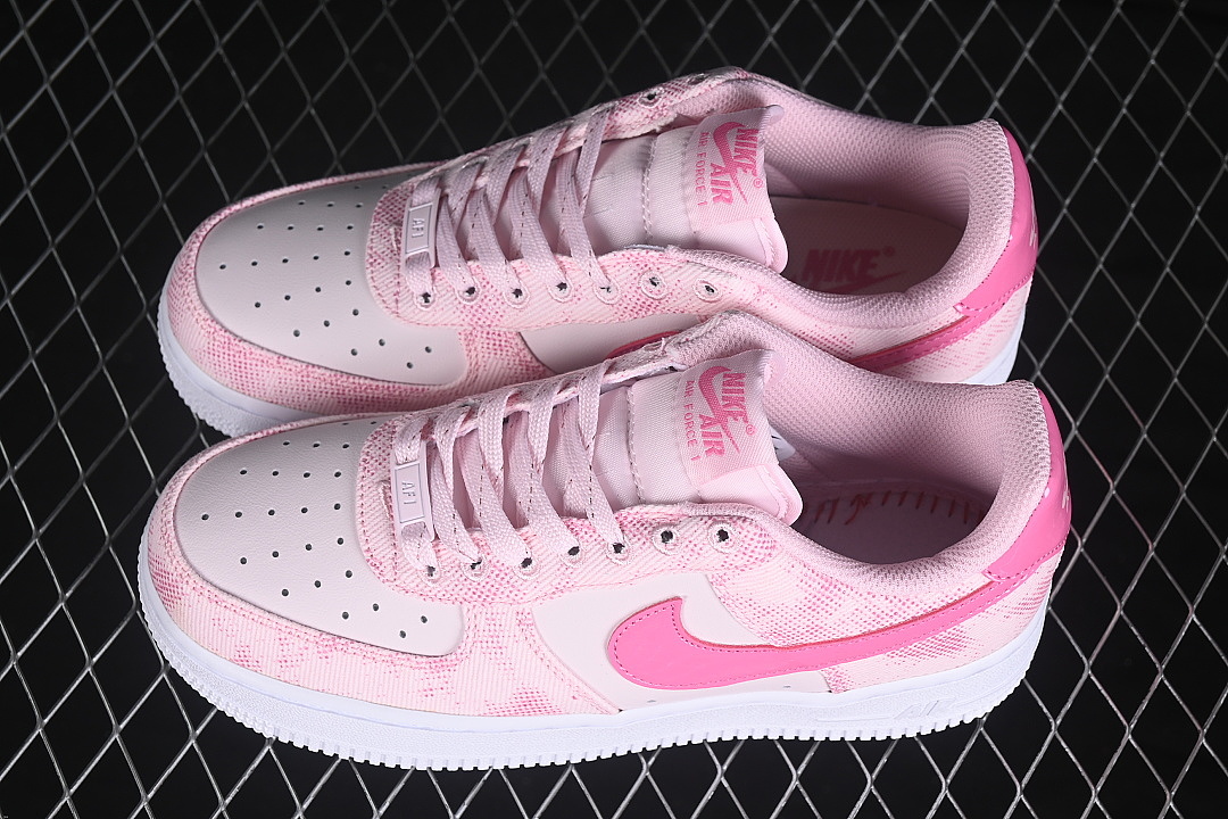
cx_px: 614
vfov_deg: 18.2
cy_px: 410
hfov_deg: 27.0
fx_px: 2558
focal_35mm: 75
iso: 160
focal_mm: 50
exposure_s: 1/80
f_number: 7.1
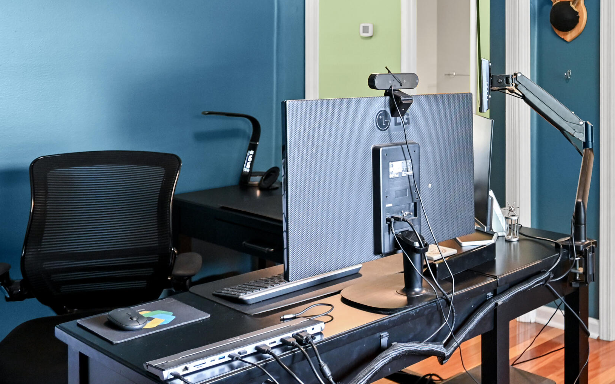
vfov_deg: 28.0
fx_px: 754
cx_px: 462
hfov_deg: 43.0
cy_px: 78
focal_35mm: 45
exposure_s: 1/25
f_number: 3.5
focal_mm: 16
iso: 800
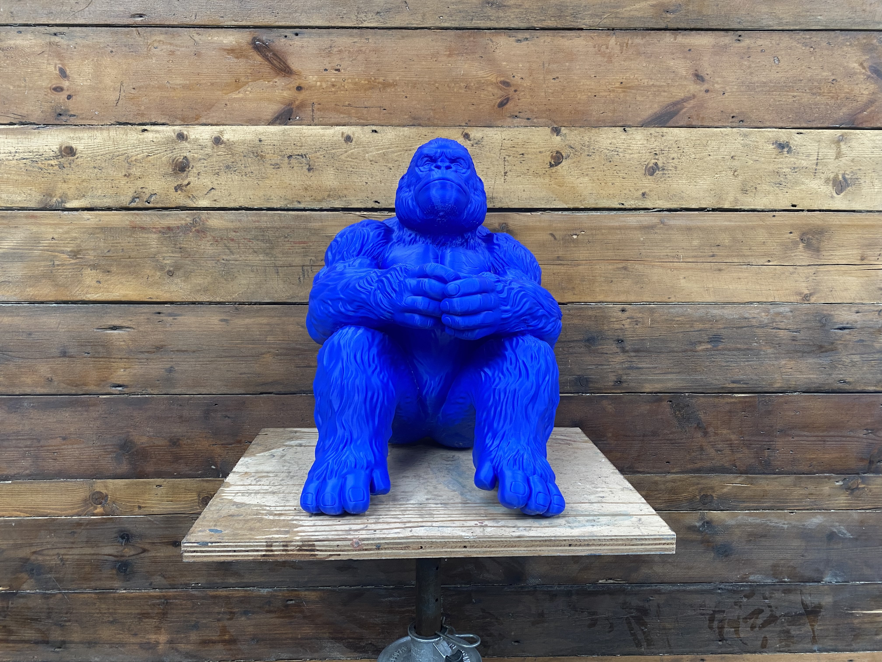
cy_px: 331
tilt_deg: -9.8
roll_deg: +0.0
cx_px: 441
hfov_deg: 67.3
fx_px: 662
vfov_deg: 53.1
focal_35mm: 26
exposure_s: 1/50
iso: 100
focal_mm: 4.25
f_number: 1.8
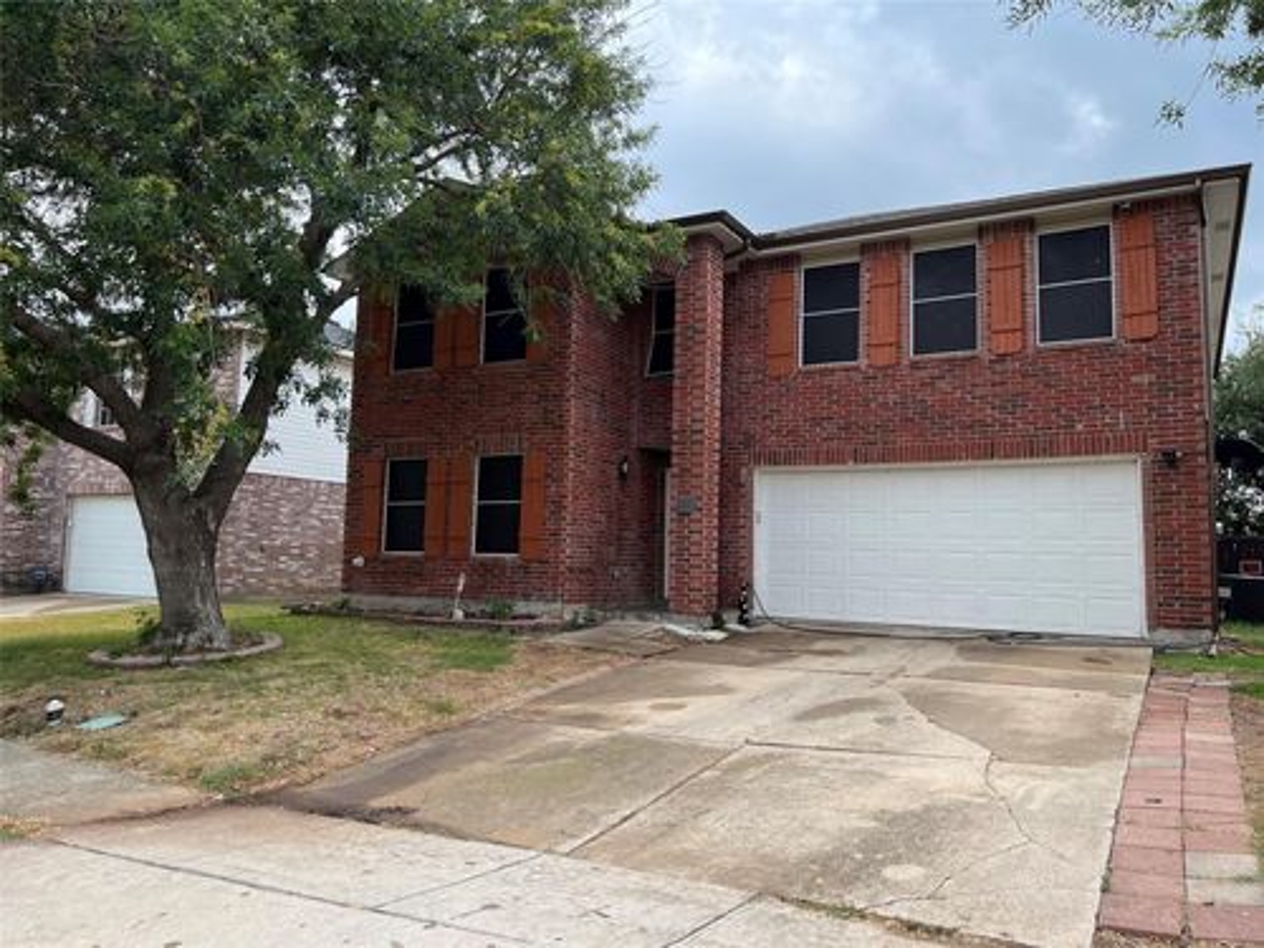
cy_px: 474
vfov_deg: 53.1
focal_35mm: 26
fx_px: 949
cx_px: 632
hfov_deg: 67.3
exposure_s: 1/1412
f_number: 1.5
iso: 50
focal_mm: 5.7
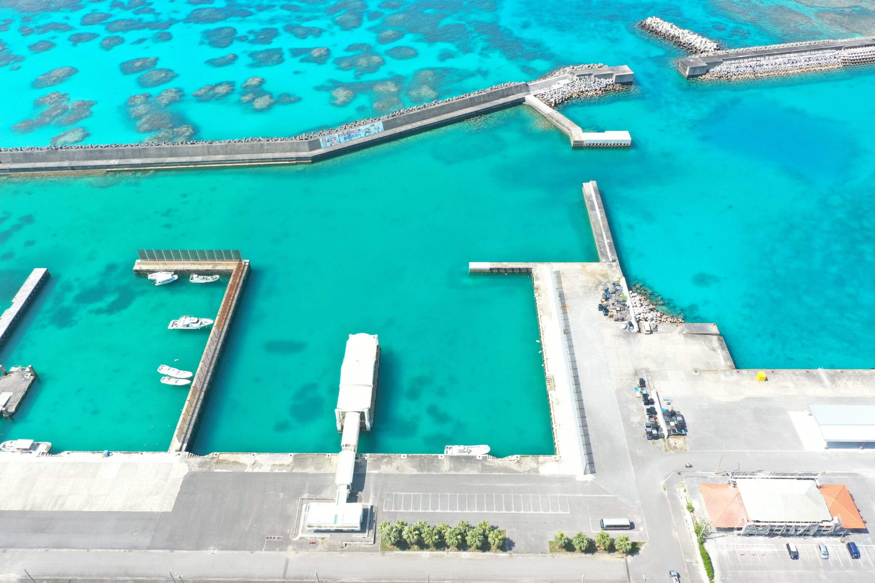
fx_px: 681
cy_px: 292
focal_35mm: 28
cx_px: 438
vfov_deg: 46.4
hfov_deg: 65.5
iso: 100
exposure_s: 1/240
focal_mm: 10.26
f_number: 5
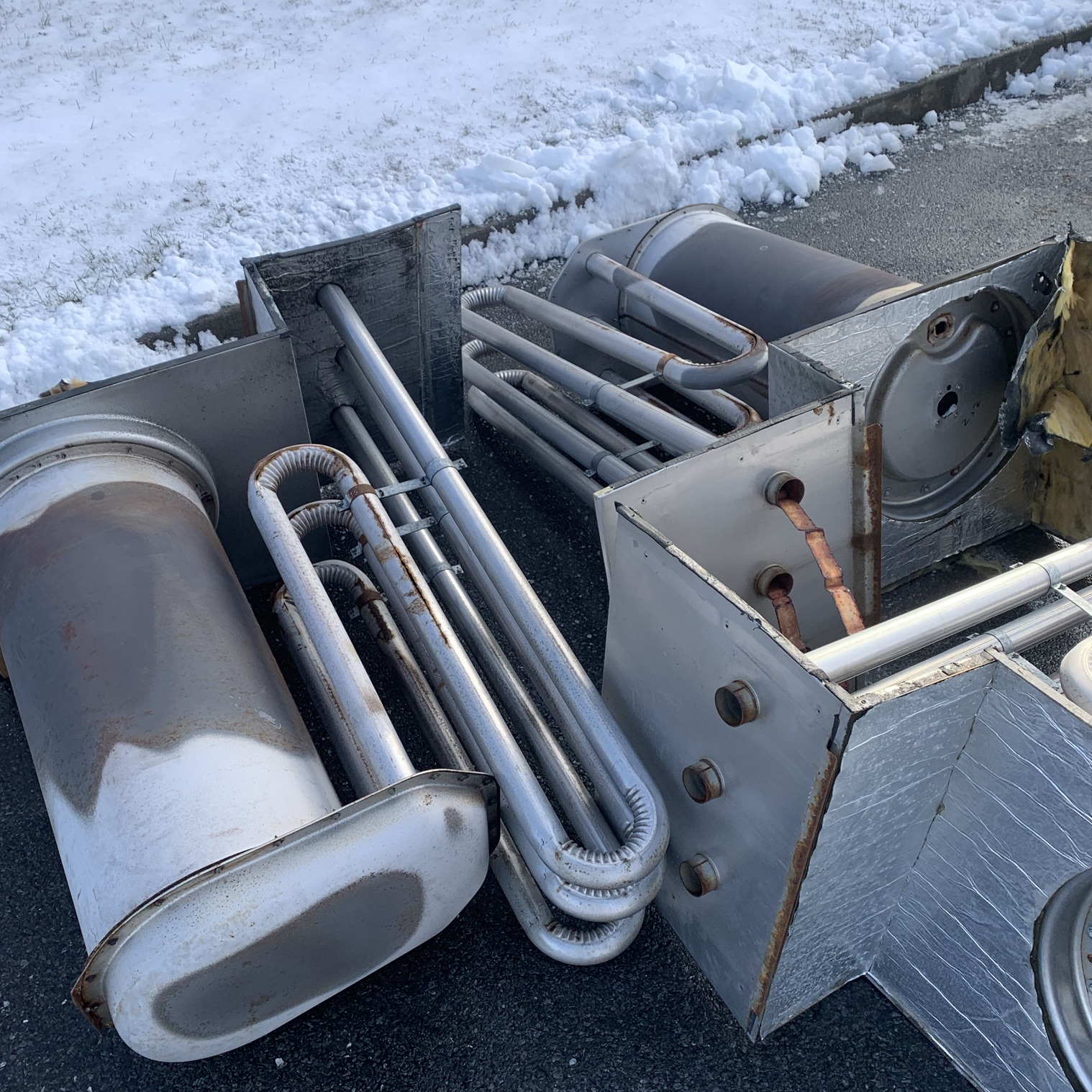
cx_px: 541
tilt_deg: -39.1
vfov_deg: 52.5
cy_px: 565
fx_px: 1106
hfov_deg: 52.5
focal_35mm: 31
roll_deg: +6.6
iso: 25
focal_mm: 4.25
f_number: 1.8
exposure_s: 1/815
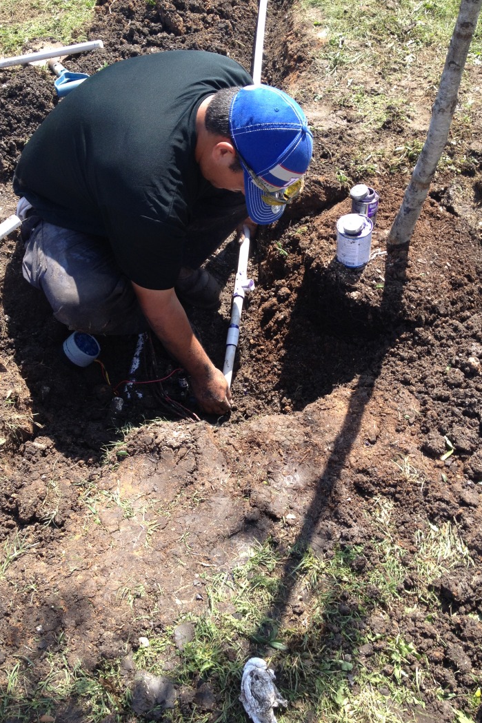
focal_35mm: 37
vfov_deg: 51.9
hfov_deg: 35.9
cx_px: 237
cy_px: 356
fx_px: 743
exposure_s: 1/383
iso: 50
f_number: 2.4
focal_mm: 4.28
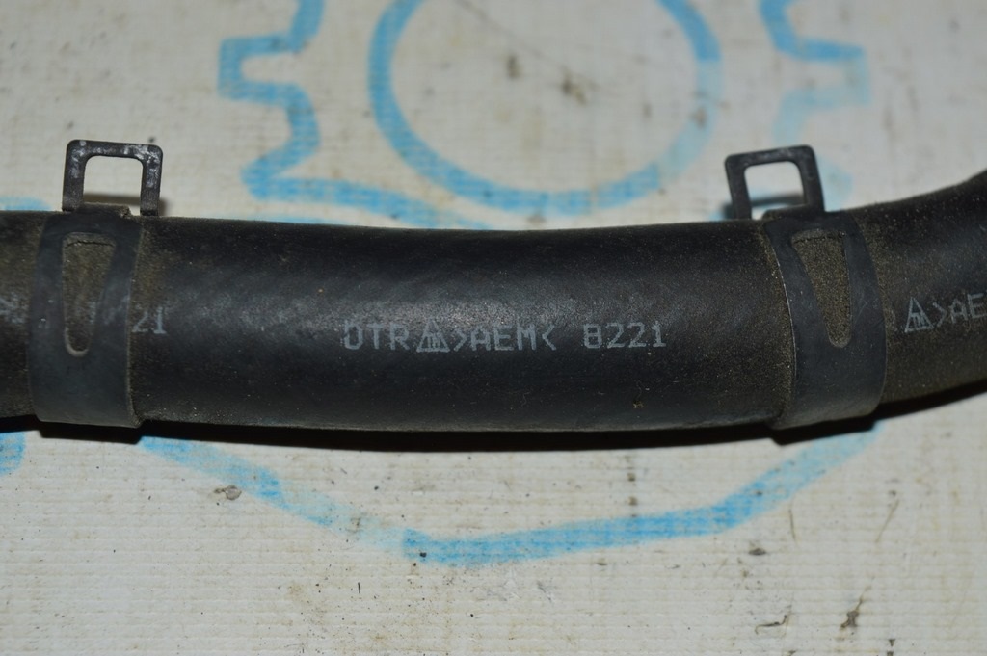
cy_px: 328
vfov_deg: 16.5
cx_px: 494
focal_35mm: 82
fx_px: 2260
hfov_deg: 24.6
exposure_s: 1/60
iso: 100
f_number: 8
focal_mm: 55
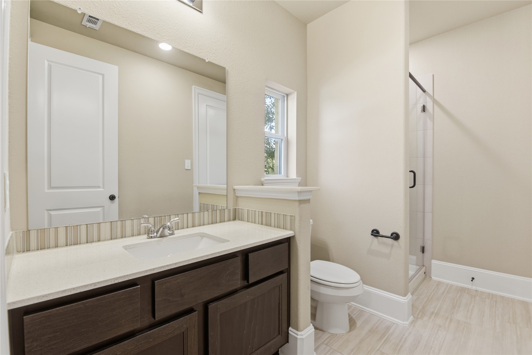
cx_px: 266
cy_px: 178
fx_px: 222
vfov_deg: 77.3
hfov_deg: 100.4
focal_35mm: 15
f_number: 8
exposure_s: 1/60
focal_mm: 15
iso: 250
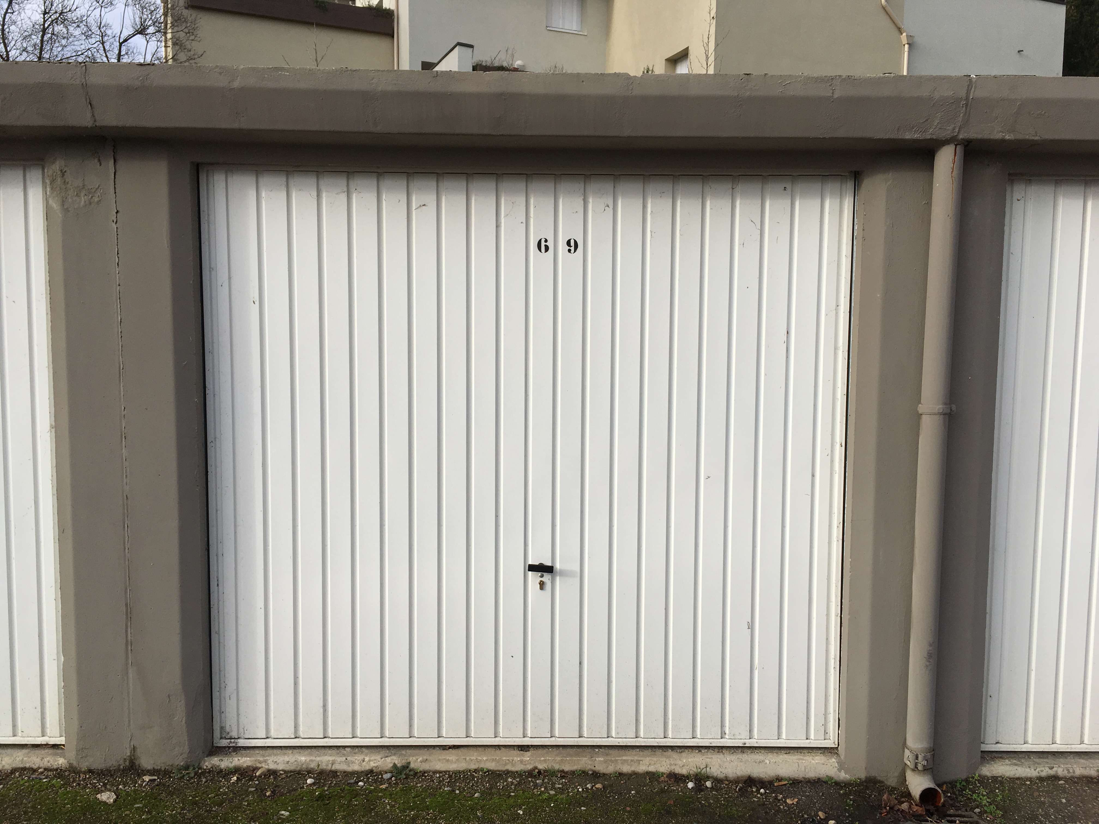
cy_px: 412
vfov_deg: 48.2
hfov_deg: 61.7
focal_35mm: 29
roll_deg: -0.3
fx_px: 921
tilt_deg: -6.1
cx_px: 550
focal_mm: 4.15
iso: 25
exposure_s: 1/905
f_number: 2.2
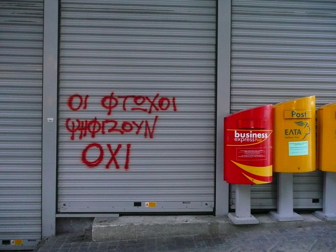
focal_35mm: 28
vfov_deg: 49.8
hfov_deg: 63.4
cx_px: 168
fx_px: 272
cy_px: 126
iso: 400
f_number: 3.3
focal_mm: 4.6
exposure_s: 1/8
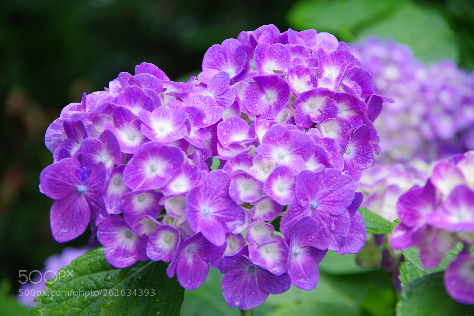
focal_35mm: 150
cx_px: 237
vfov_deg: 9.1
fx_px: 1974
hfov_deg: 13.7
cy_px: 158
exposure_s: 1/20
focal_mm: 100
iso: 200
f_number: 5.6
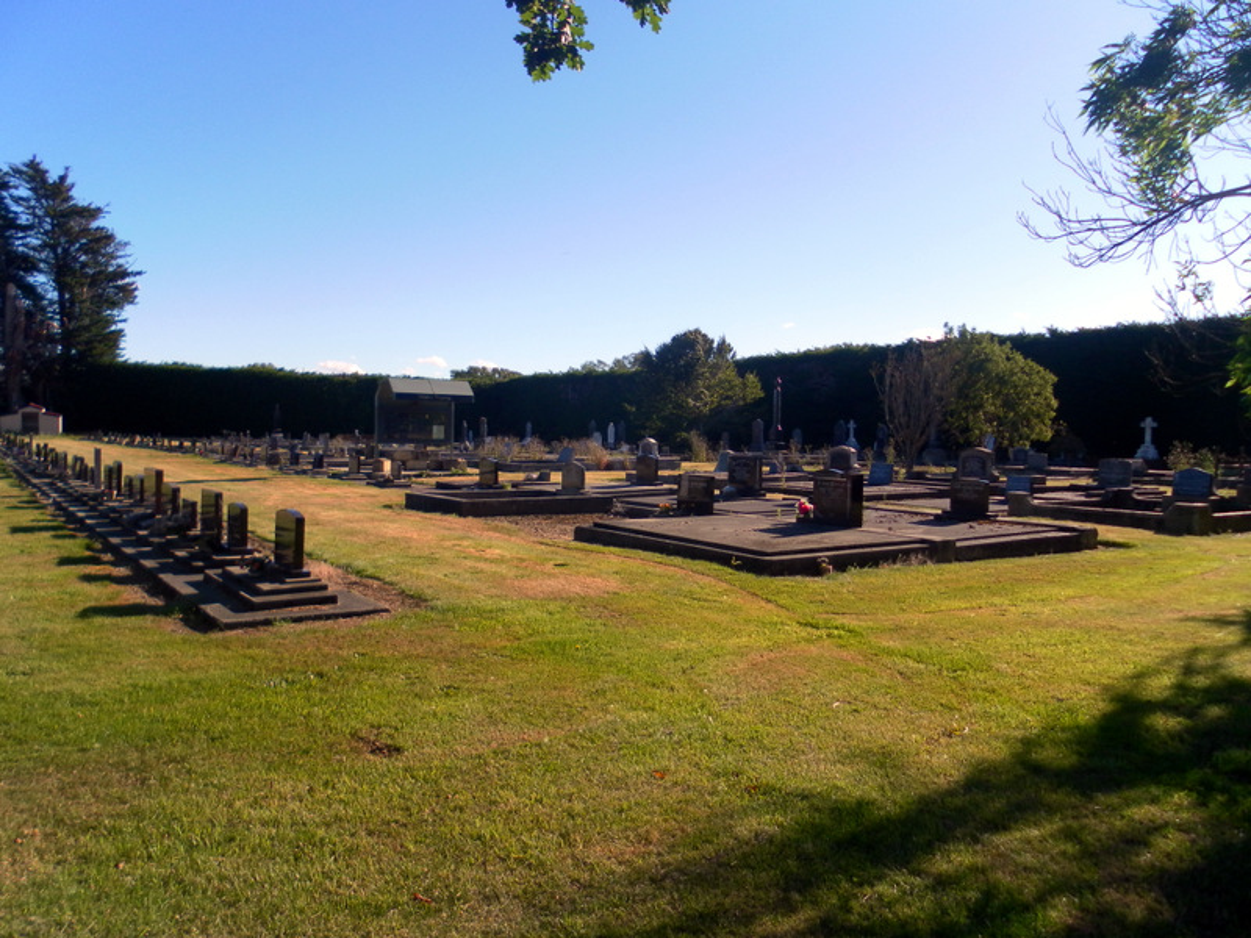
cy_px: 469
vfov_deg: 49.7
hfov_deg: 63.4
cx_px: 626
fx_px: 1012
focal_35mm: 28
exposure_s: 1/100
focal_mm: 4.9
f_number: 8
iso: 80
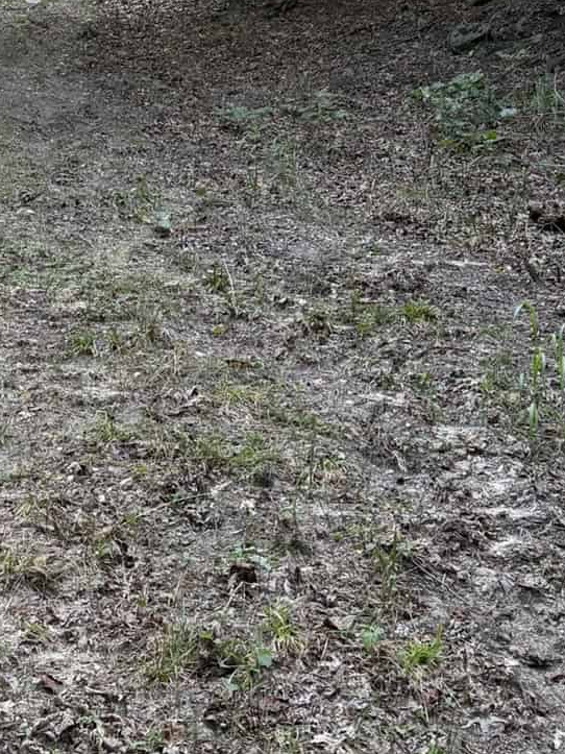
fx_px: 1480
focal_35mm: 68
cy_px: 240
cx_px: 129
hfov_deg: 21.4
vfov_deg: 28.3
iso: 200
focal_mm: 6.8
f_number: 1.8
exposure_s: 1/108
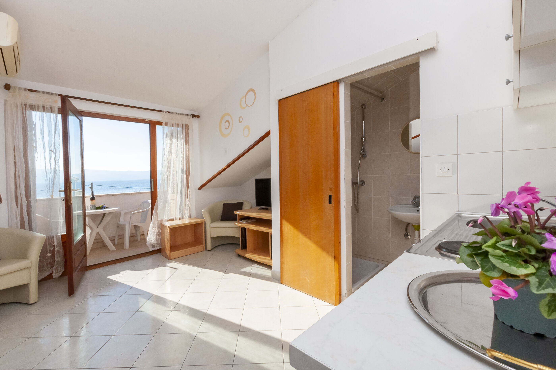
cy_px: 185
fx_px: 231
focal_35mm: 15
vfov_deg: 77.2
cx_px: 278
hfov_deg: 100.4
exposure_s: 1/200
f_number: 18
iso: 250
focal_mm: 10
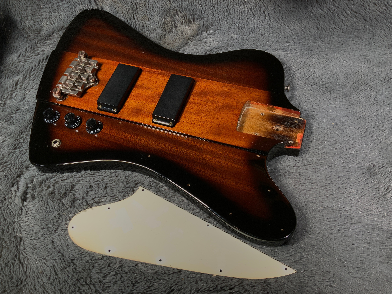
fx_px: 328
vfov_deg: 48.2
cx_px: 196
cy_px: 147
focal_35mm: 29
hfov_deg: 61.7
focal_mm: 3
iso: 16
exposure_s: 1/104
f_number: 1.8
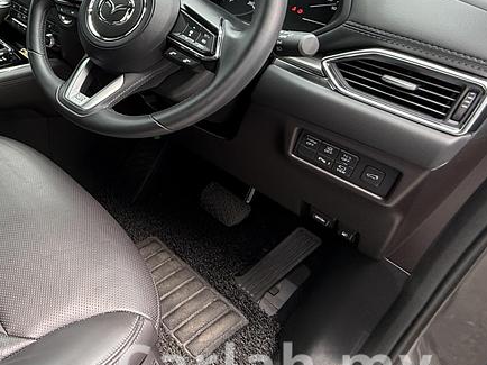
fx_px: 436
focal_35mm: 31
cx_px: -45
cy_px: 58
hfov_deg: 44.8
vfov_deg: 42.7
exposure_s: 1/99
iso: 100
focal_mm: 2.22
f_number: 2.2
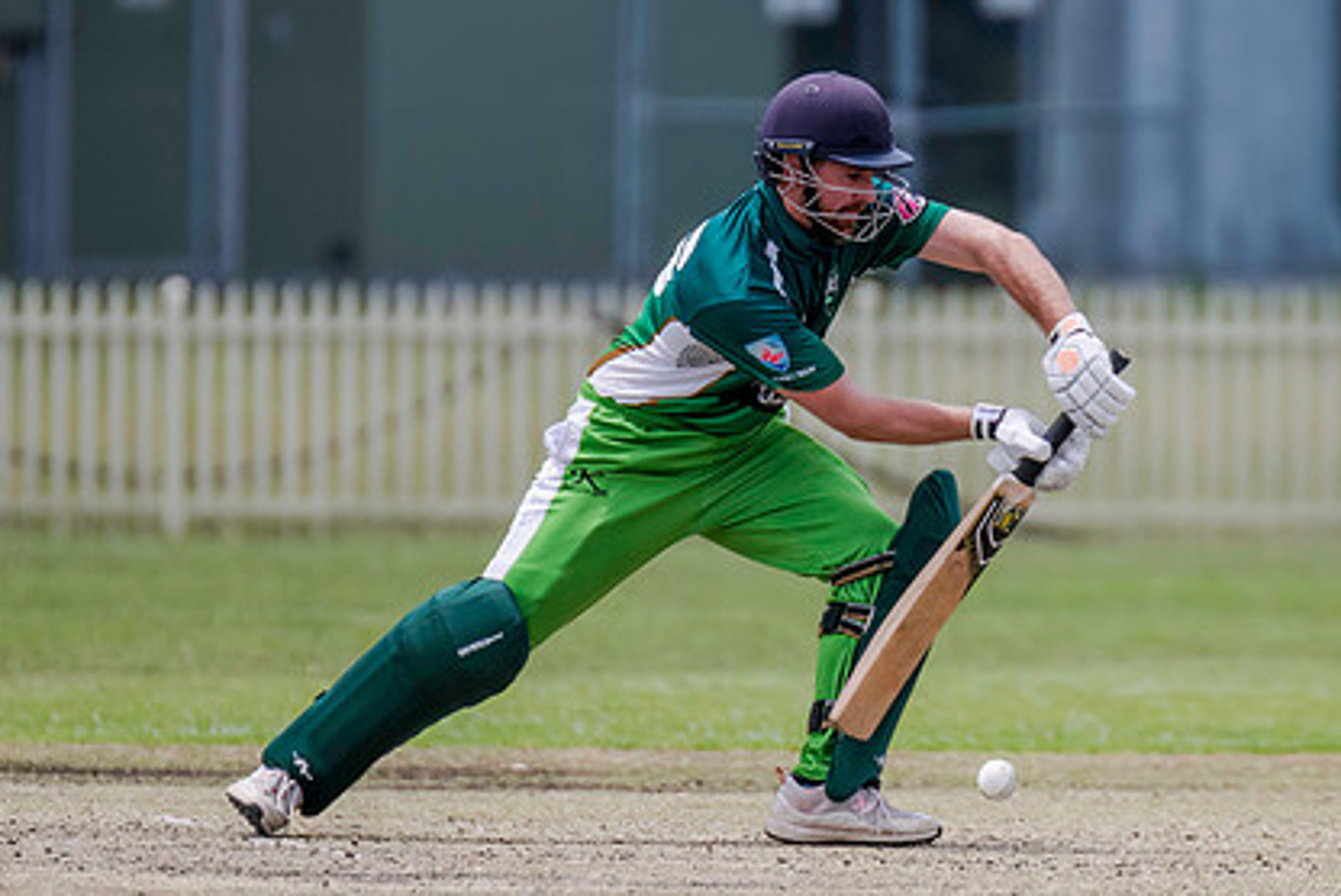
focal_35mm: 921
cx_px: 903
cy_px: 388
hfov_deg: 2.2
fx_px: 34330
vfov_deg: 1.5
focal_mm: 600
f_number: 5.6
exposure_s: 1/2500
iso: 800
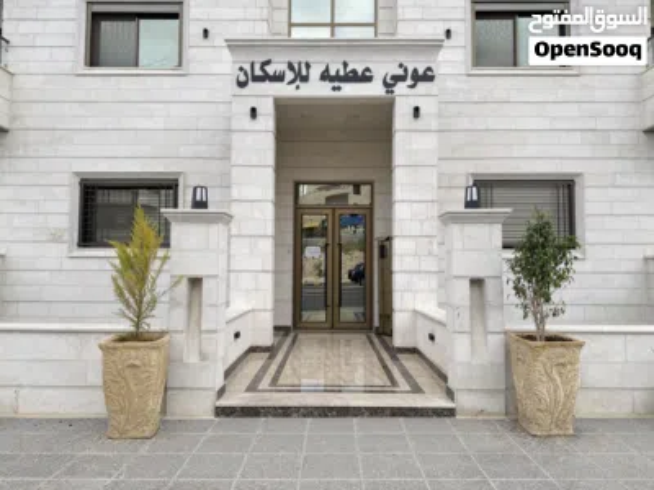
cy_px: 245
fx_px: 453
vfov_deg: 56.8
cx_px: 327
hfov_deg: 71.6
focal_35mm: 24
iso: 80
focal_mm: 6.76
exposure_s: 1/995
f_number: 1.78
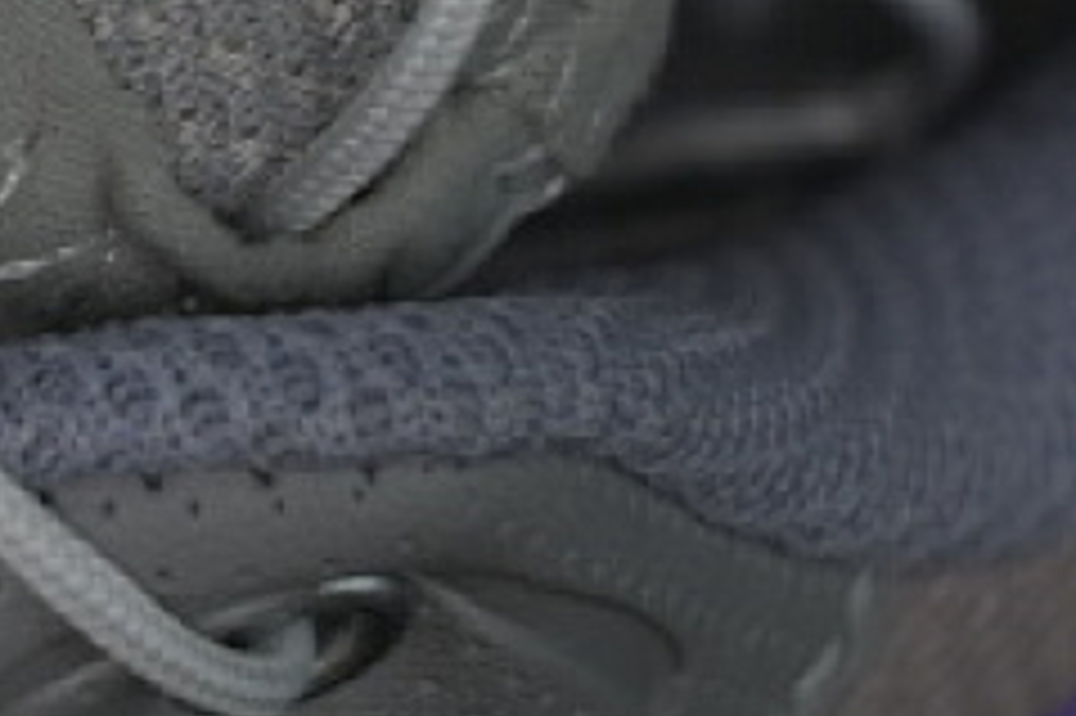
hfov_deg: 6.0
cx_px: -689
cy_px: -126
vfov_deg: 4.0
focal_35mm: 339
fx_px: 10125
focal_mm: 50
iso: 160
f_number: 6.3
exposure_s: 1/60
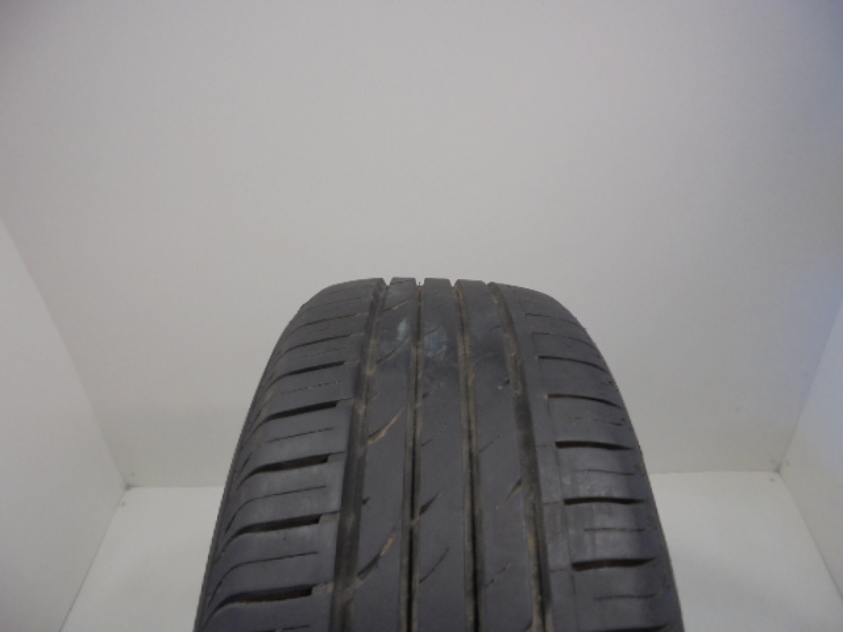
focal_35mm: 26
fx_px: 633
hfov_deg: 67.3
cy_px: 316
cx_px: 422
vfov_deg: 53.1
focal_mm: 4.6
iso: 100
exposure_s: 1/30
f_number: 3.5
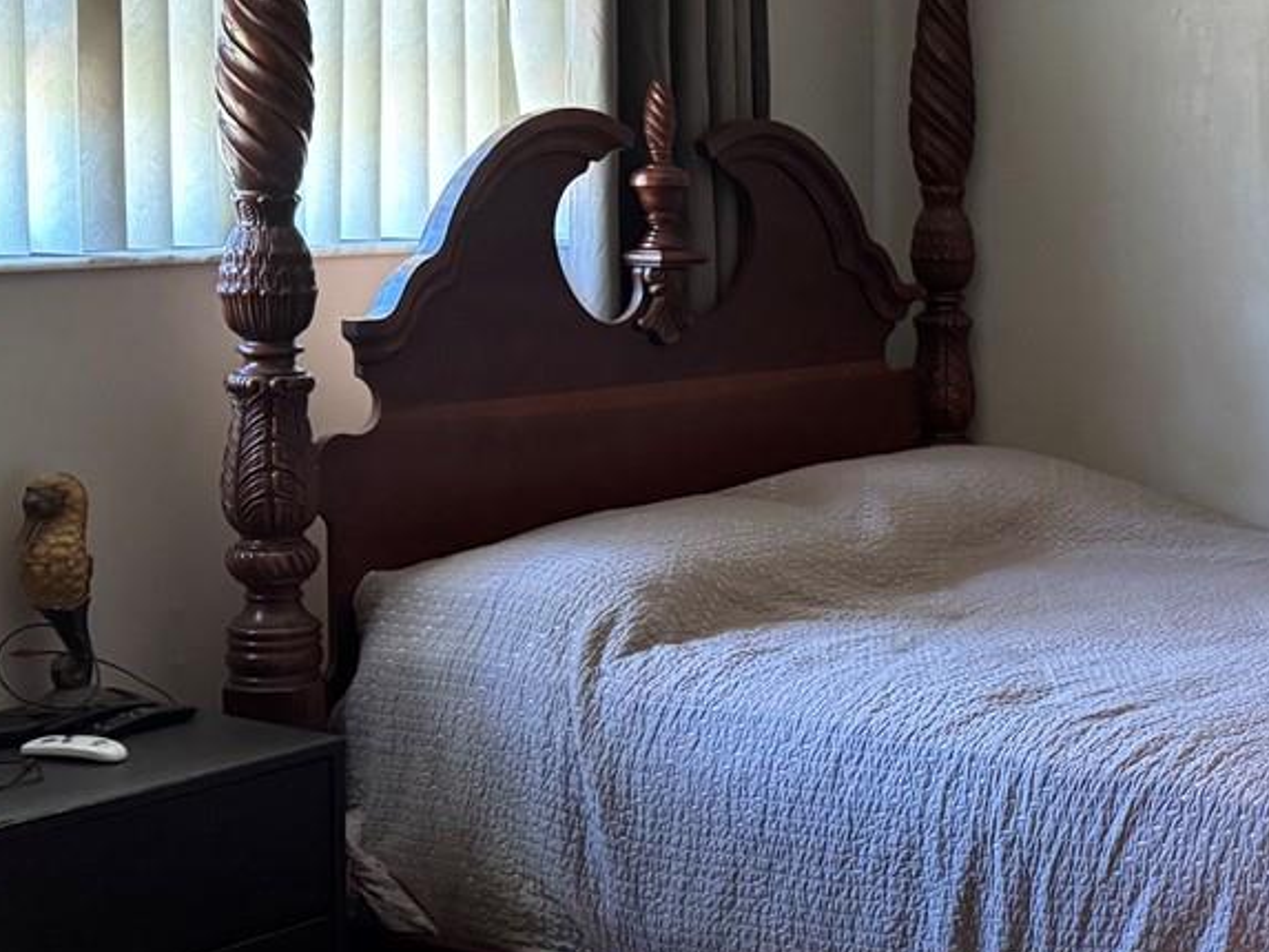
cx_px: 1249
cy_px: 399
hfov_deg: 27.4
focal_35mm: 67
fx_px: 2457
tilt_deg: -7.2
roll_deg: -1.6
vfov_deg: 21.9
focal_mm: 6.76
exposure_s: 1/60
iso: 640
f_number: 1.78
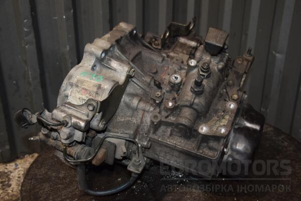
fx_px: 326
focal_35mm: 39
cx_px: 150
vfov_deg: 34.2
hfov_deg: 49.6
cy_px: 100
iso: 800
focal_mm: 26
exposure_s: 1/60
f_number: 5
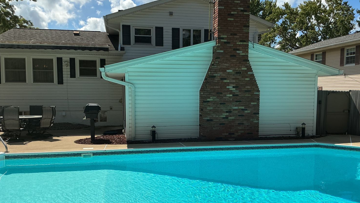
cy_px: 119
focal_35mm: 32
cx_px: 179
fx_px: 305
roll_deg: +0.4
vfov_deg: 36.6
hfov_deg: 61.0
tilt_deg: -6.4
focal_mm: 3
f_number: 1.8
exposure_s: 1/3322
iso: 25
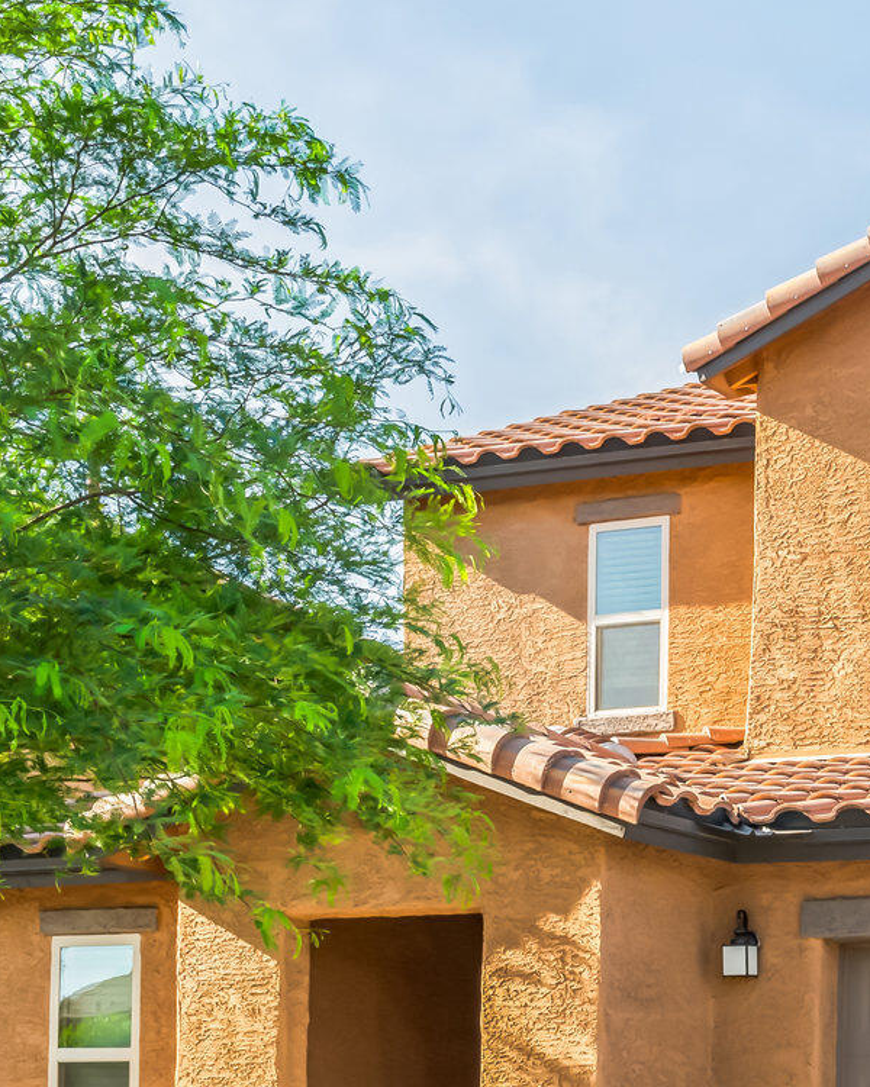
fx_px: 2639
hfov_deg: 17.8
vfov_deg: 22.9
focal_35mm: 82
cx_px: 1051
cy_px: 894
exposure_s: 1/250
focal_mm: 32
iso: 200
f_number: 8
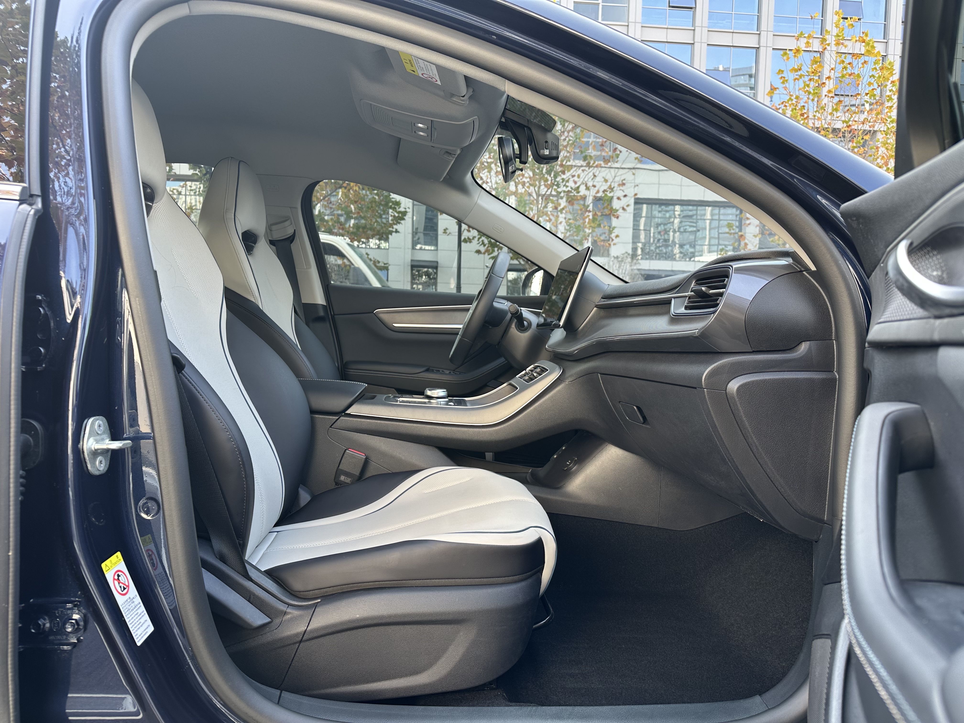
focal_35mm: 24
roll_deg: -1.4
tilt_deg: -2.6
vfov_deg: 56.8
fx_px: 668
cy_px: 362
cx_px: 482
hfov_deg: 71.6
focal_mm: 6.86
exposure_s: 1/121
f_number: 1.78
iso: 64
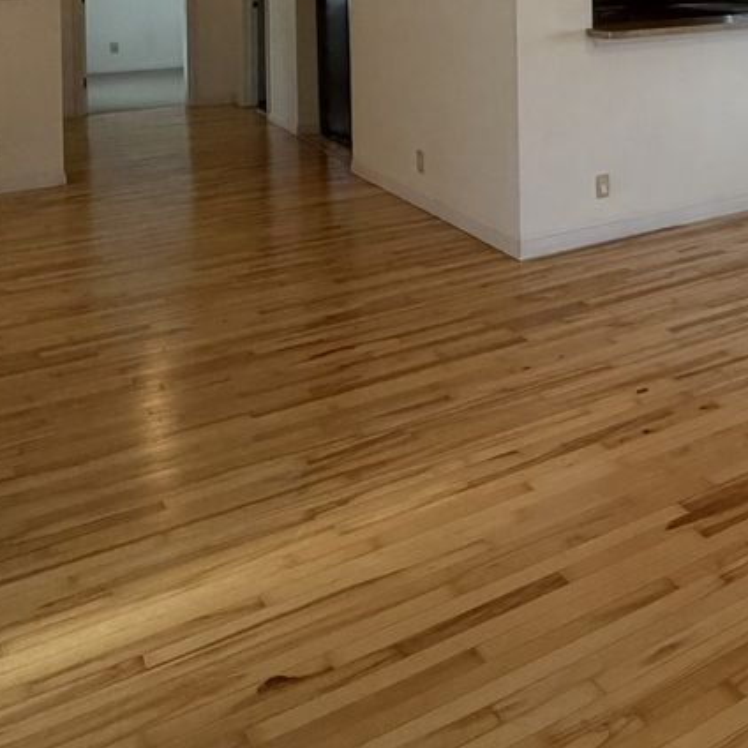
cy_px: -49
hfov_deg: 37.1
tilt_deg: -0.1
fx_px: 1027
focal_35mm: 42
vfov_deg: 35.1
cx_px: 693
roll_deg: +0.6
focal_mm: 2.22
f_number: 2.2
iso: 250
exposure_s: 1/60
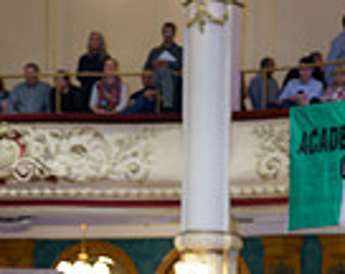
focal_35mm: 218
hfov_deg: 8.9
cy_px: 406
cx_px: 86
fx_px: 2220
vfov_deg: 7.0
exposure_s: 1/60
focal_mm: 70
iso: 400
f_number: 2.8
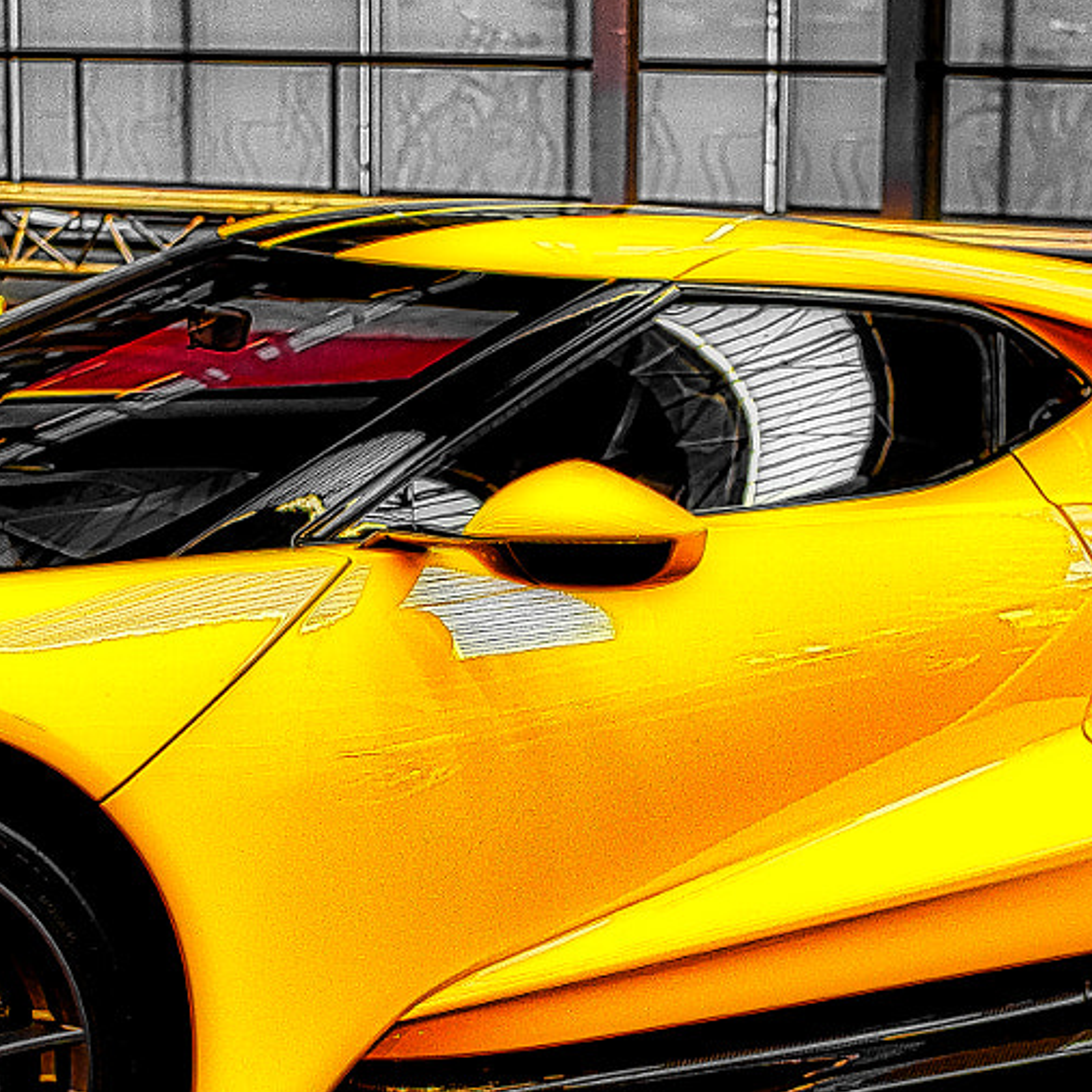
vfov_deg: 18.5
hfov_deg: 18.4
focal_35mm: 94
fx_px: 3355
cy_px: 673
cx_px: 339
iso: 640
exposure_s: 1/40
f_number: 2.8
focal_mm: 35
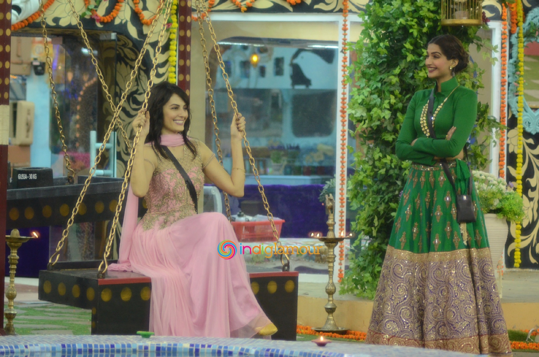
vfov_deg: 8.7
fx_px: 2353
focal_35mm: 158
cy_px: 178
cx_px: 270
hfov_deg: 13.1
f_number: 4.2
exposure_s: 1/100
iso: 2000
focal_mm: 105
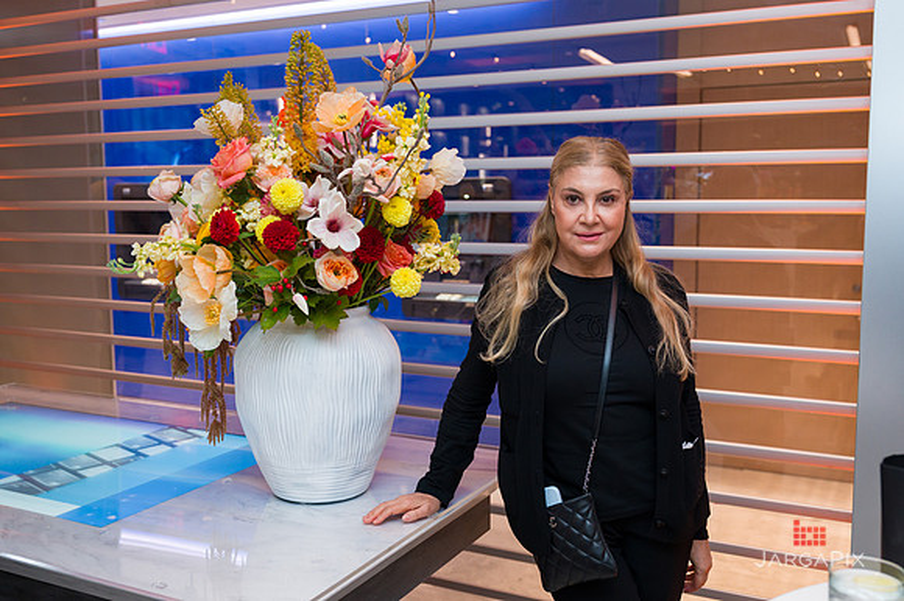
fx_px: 888
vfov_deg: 37.4
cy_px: 286
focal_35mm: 35
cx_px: 450
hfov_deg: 53.9
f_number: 3.2
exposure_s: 1/160
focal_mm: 33
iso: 800
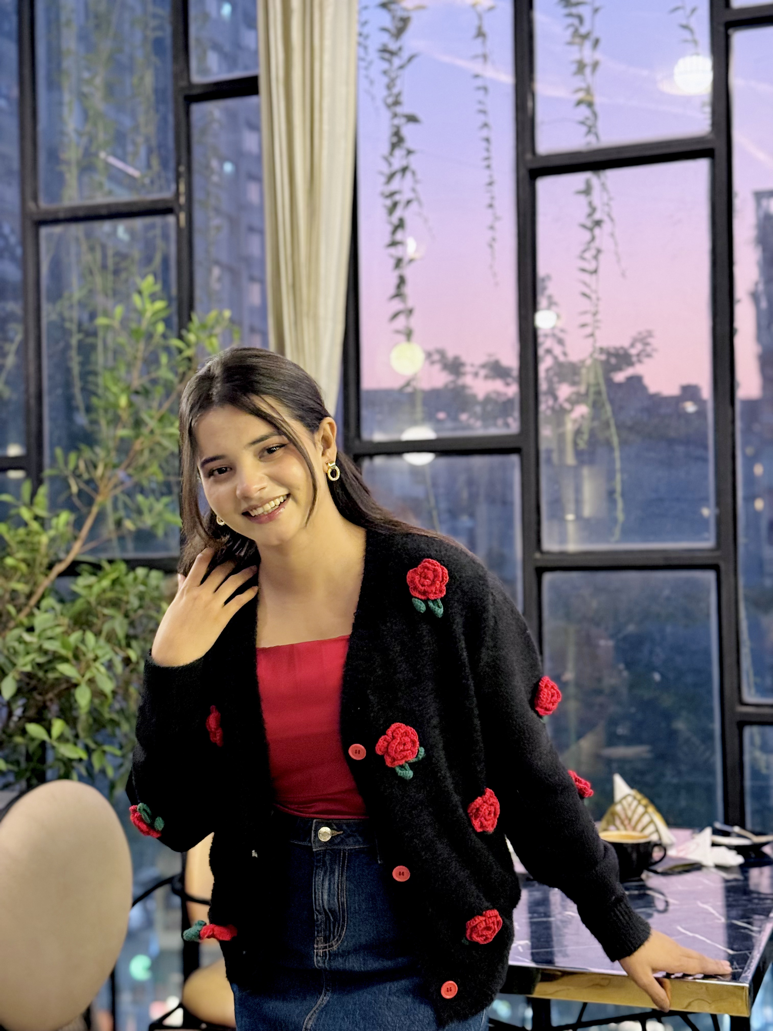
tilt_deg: +2.1
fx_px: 1429
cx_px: 386
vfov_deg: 39.7
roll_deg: +0.2
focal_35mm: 48
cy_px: 516
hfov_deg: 30.3
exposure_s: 1/33
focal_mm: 6.76
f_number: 1.78
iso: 400
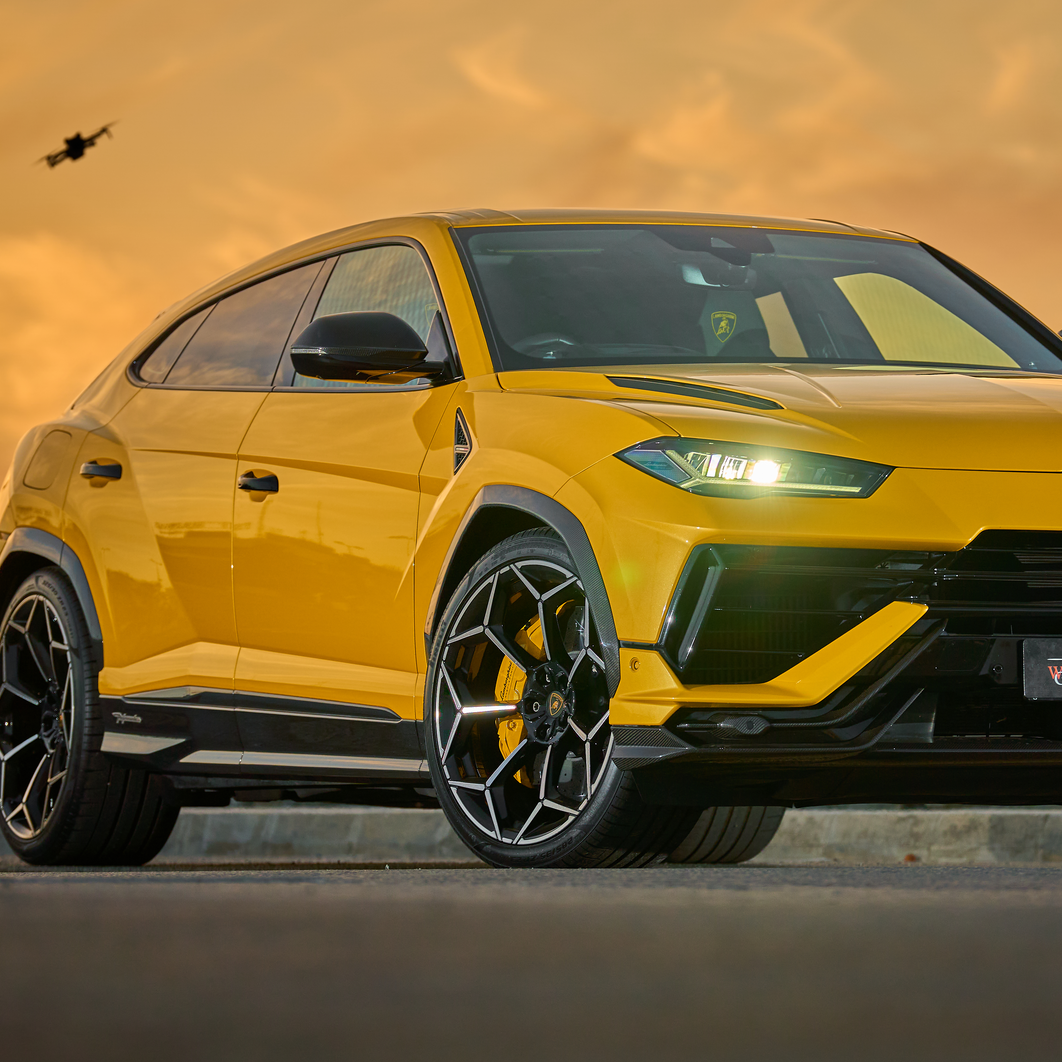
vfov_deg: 8.7
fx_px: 6999
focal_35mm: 202
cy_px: 532
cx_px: 697
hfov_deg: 8.7
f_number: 2.8
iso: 100
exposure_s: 1/160
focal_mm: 105
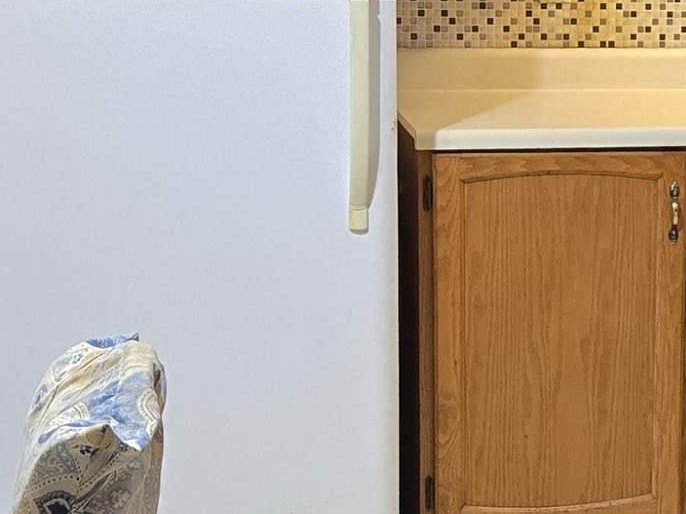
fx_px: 2040
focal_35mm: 103
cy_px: 314
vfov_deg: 14.3
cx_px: 728
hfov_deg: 18.5
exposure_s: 1/60
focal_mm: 5.4
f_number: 1.8
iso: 800
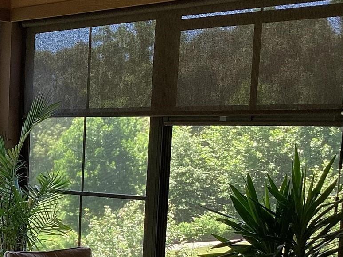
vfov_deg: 17.7
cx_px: -42
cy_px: 241
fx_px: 813
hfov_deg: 22.4
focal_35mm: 82
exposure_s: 1/100
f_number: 2.4
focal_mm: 3.3
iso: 32
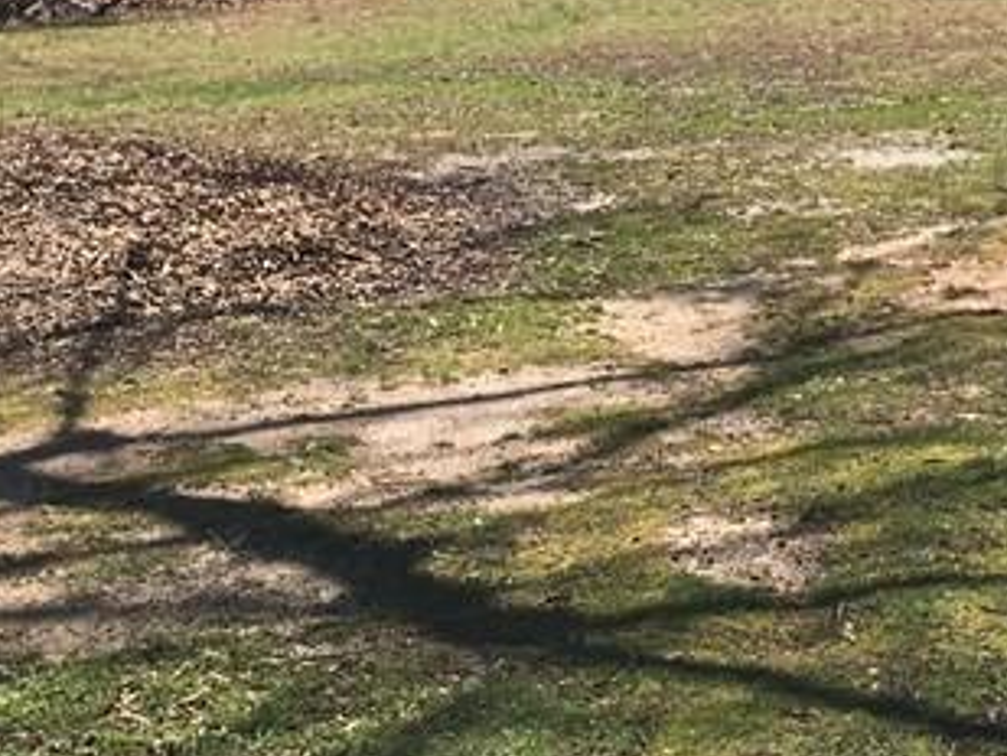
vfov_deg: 15.1
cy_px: -49
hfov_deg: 19.3
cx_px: 1189
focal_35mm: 96
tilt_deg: -3.7
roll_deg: -0.9
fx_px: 2794
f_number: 2.2
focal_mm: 4.15
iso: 25
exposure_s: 1/1374
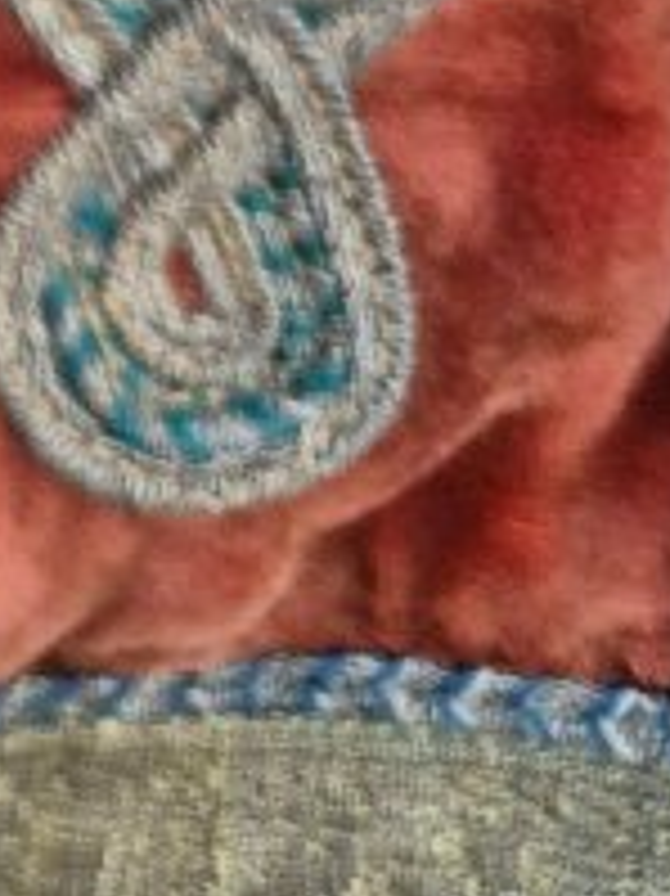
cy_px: -1391
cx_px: -1205
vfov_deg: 11.3
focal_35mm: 139
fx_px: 3591
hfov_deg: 9.0
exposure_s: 1/100
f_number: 1.8
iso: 800
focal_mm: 5.4
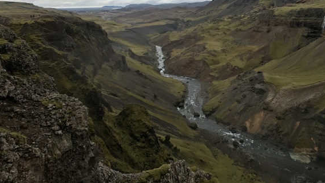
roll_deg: +0.8
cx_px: 227
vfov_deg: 27.6
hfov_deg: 46.3
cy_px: 68
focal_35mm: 43
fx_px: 370
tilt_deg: -13.8
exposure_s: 1/1429
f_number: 1.8
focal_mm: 3.99
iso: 20
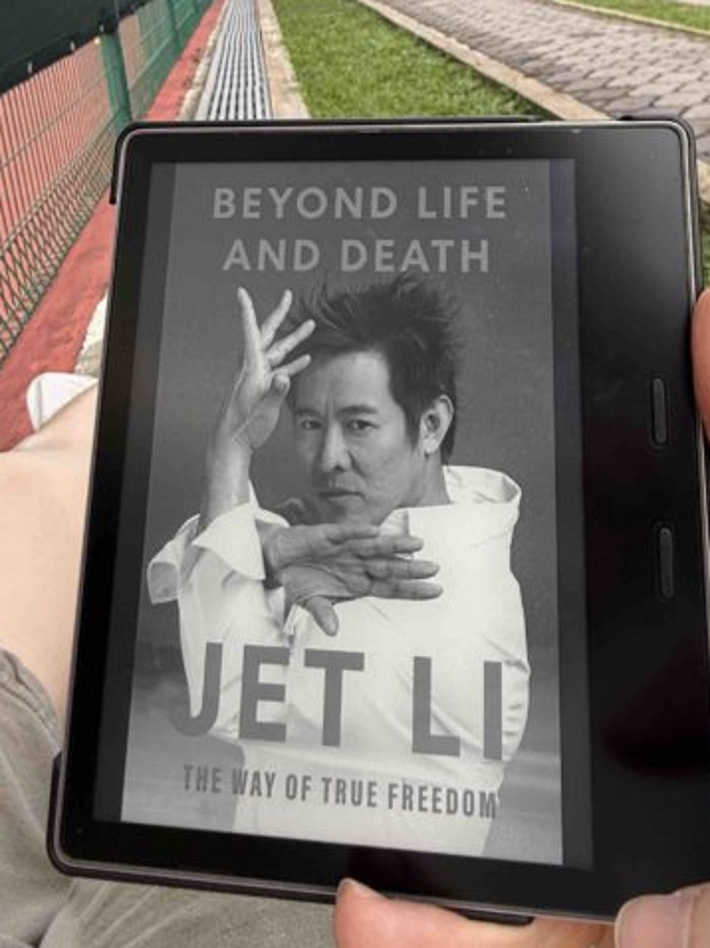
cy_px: 79
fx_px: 821
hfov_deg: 46.3
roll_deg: +4.8
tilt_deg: -10.6
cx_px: 454
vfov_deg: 52.1
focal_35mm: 30
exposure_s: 1/151
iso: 64
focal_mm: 2.22
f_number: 2.2
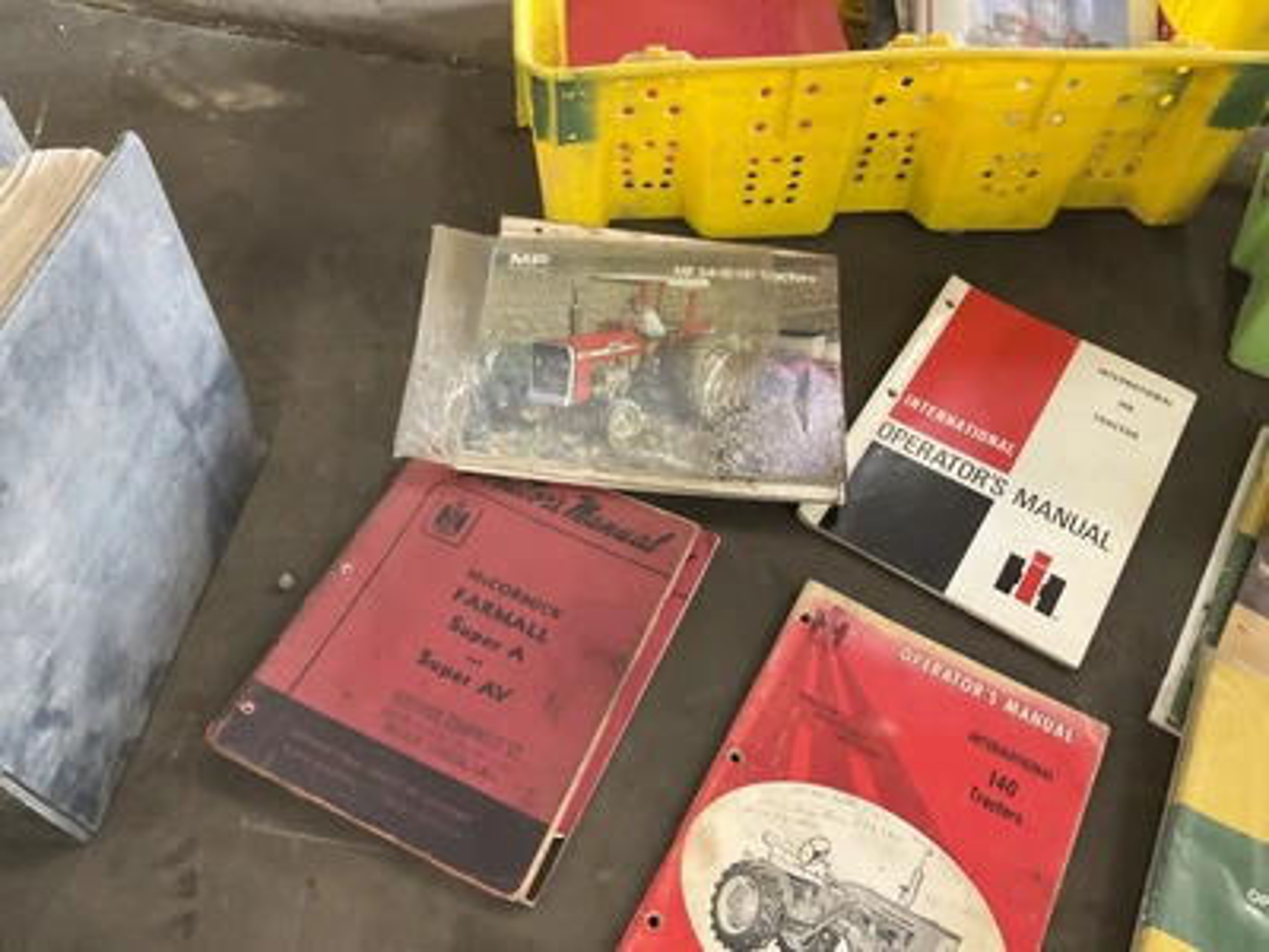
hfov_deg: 61.7
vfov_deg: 48.2
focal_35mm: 29
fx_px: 1063
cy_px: 476
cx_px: 634
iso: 250
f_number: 1.8
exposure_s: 1/60
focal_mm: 3
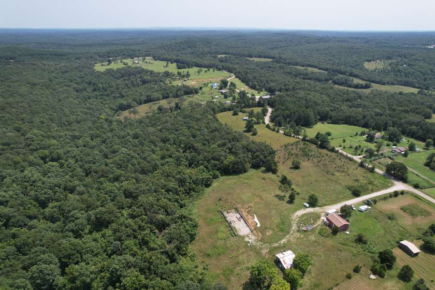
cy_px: 145
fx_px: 266
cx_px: 218
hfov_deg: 78.6
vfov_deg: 57.2
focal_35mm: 22
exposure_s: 1/2000
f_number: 2.8
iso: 140
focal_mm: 8.38
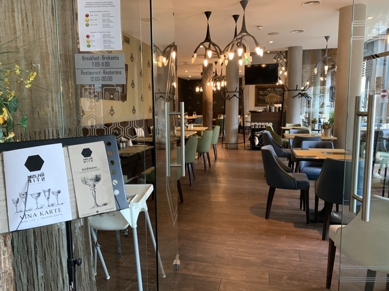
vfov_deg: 53.1
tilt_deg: -6.6
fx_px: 292
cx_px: 194
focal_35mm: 26
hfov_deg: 67.3
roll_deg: +0.1
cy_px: 146
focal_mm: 4.25
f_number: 1.8
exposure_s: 1/33
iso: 400
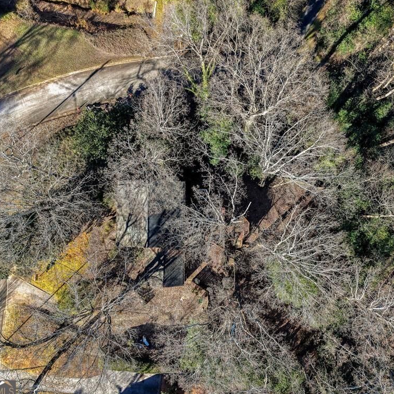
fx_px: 373
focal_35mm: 29
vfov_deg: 55.6
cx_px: 225
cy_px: 198
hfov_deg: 55.4
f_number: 1.8
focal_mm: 8.67
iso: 110
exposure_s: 1/2000
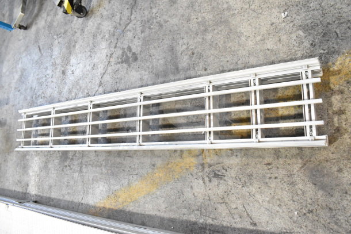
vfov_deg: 48.0
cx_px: 176
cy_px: 117
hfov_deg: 67.4
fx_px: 263
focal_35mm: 27
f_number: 9
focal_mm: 18
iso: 6400
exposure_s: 1/320
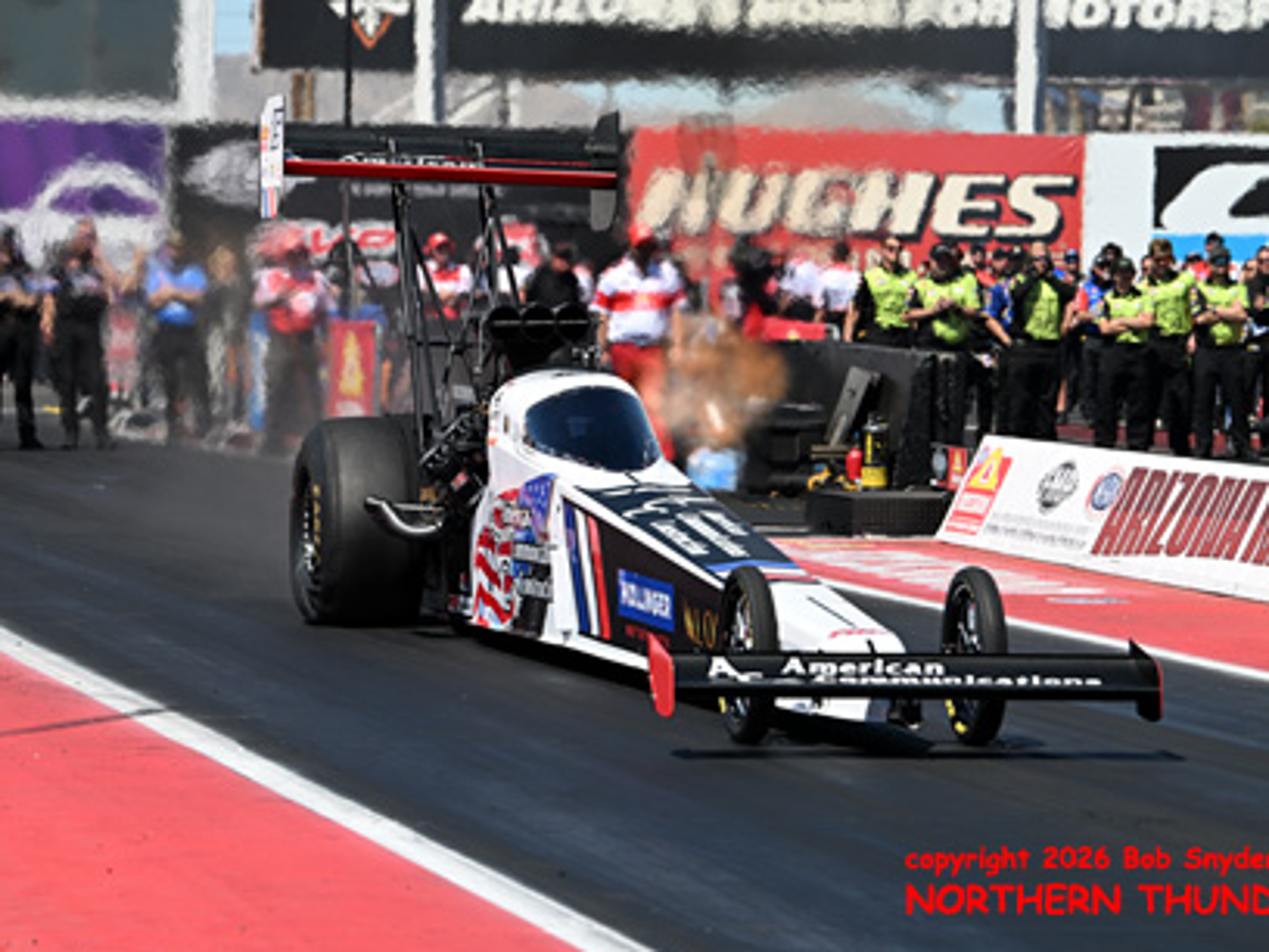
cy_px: 464
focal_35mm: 165
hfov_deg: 12.0
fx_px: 6049
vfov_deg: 9.0
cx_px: 647
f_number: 5.6
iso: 360
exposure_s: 1/2000
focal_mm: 140
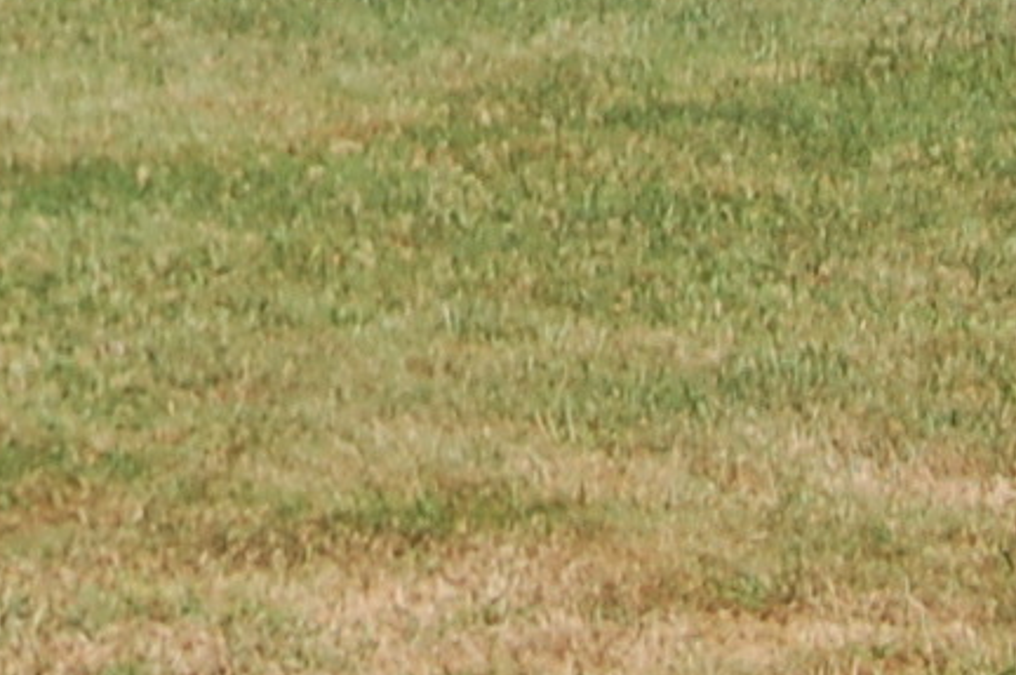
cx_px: -562
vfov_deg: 3.4
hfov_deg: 5.2
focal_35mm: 397
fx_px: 11191
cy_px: -1503
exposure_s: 1/320
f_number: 9
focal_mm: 38
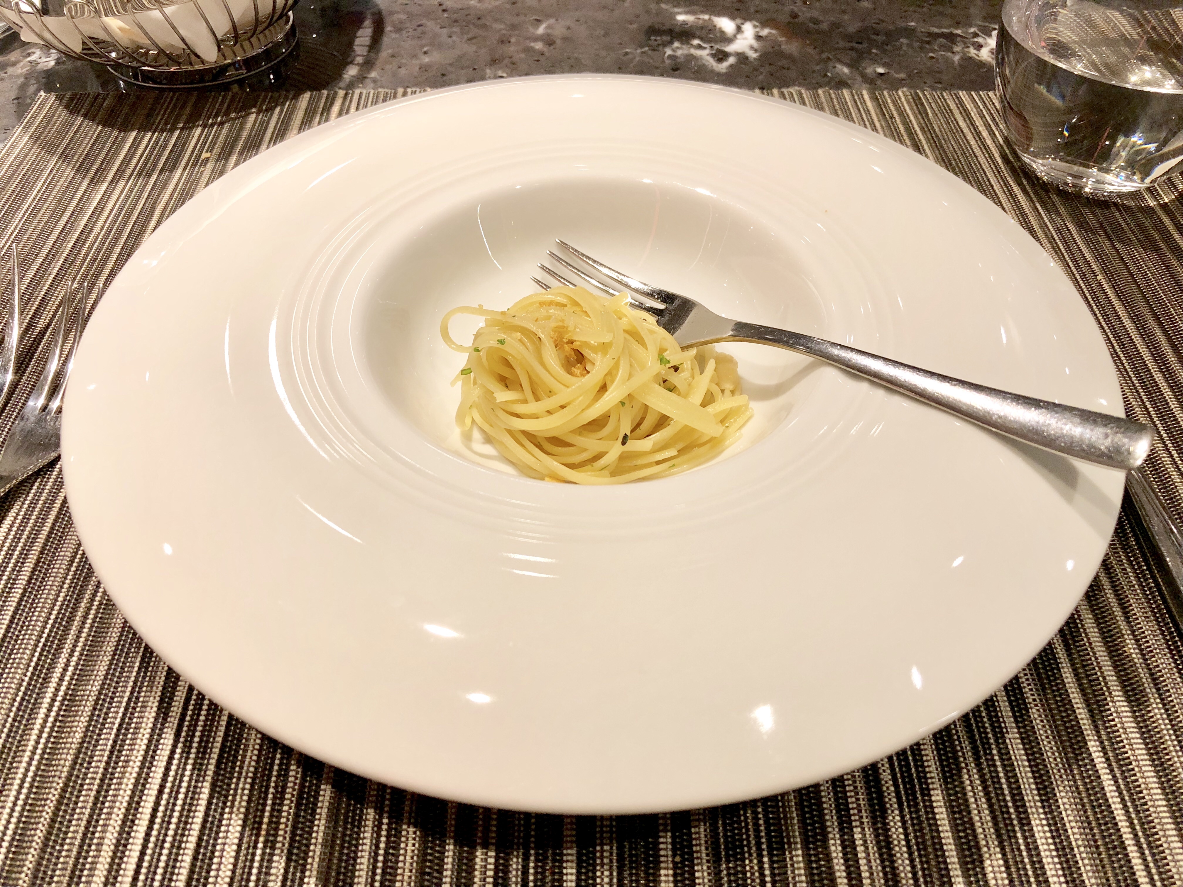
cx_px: 592
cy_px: 444
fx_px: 957
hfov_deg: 63.4
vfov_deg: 49.7
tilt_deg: -46.7
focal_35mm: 28
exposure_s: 1/30
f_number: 1.8
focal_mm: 4
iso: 40
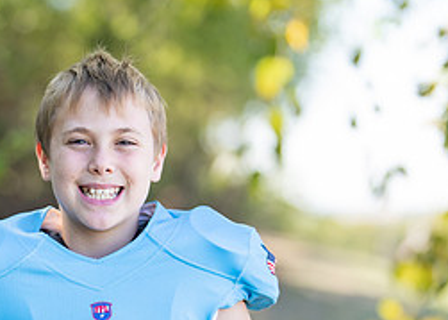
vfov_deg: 10.0
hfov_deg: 14.0
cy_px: 300
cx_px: 103
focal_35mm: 143
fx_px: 1818
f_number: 1.2
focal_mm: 50
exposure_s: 1/1250
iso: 100
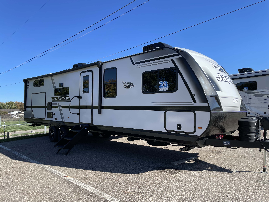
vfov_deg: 53.1
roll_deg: +2.9
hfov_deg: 67.3
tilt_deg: +3.6
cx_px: 134
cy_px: 101
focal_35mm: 26
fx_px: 202
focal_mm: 4.2
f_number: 1.6
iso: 32
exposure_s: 1/2132
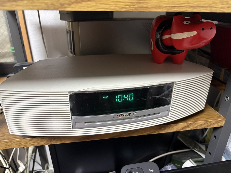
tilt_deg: -24.7
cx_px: 116
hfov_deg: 67.3
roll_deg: +0.7
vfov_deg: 53.1
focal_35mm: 26
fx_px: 174
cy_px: 86
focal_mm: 5.96
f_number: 1.6
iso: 500
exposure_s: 1/50
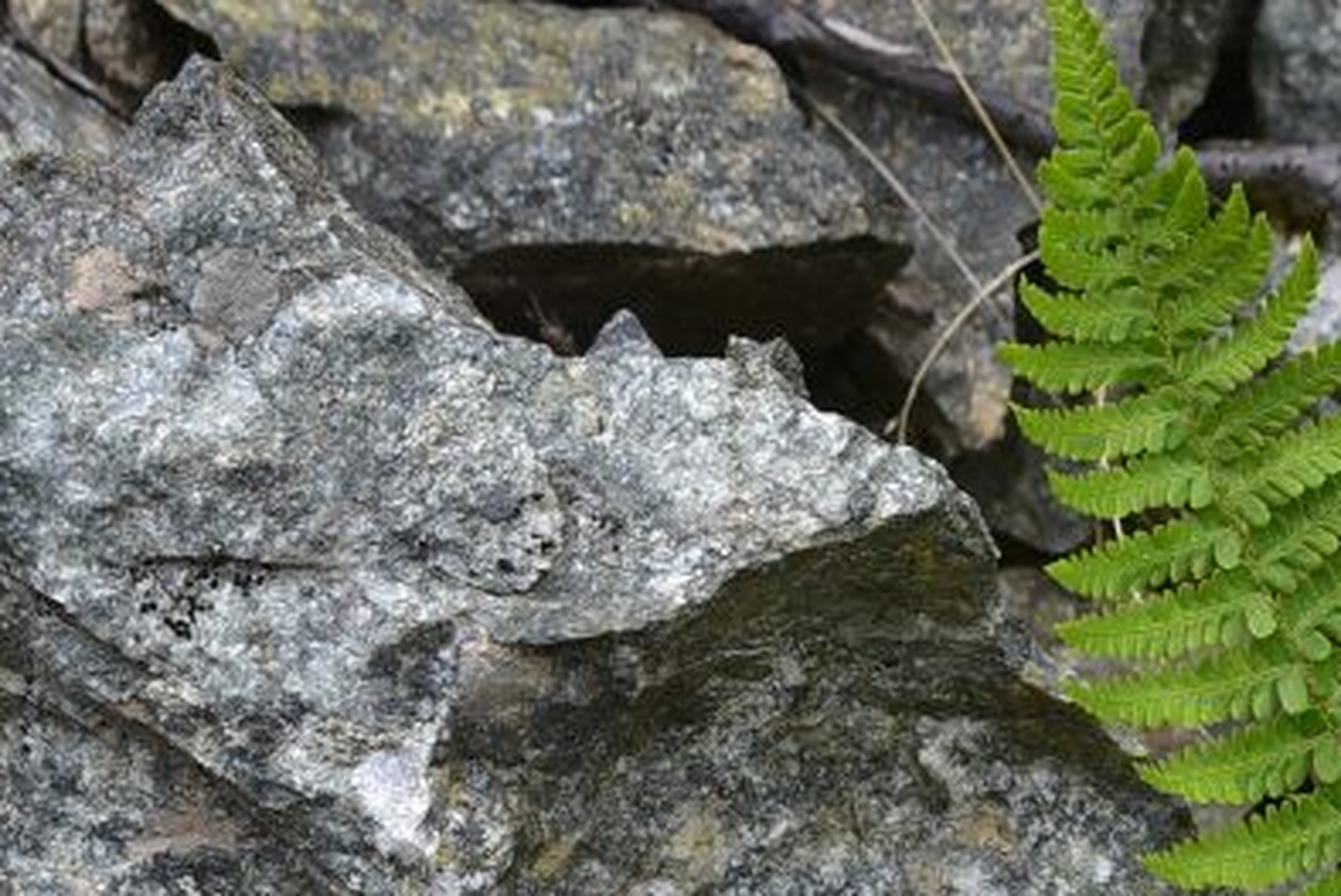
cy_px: 813
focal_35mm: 165
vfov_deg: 8.3
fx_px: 6148
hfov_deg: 12.3
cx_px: 1395
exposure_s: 1/125
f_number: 9
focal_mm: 50
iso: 160
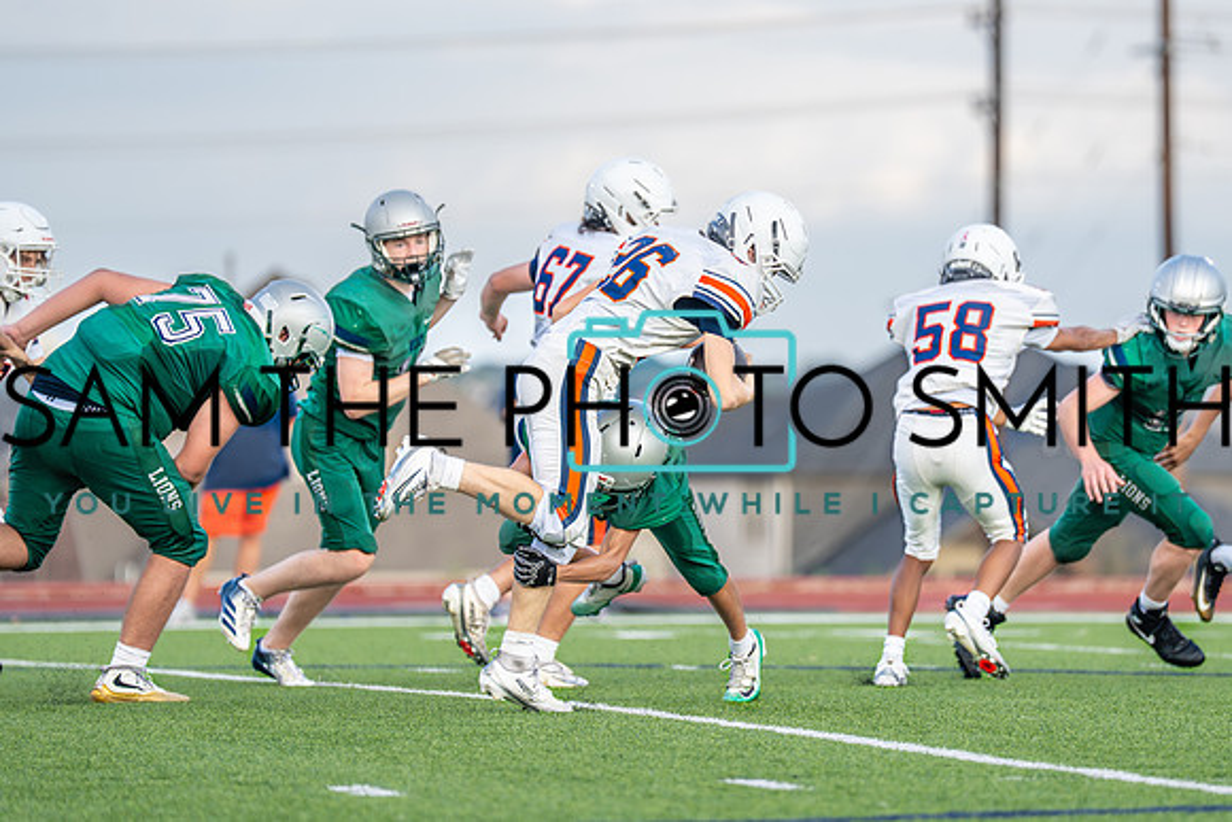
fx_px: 9419
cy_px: 354
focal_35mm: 275
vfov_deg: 5.0
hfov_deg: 7.5
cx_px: 731
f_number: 2.8
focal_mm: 200
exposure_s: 1/1600
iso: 500
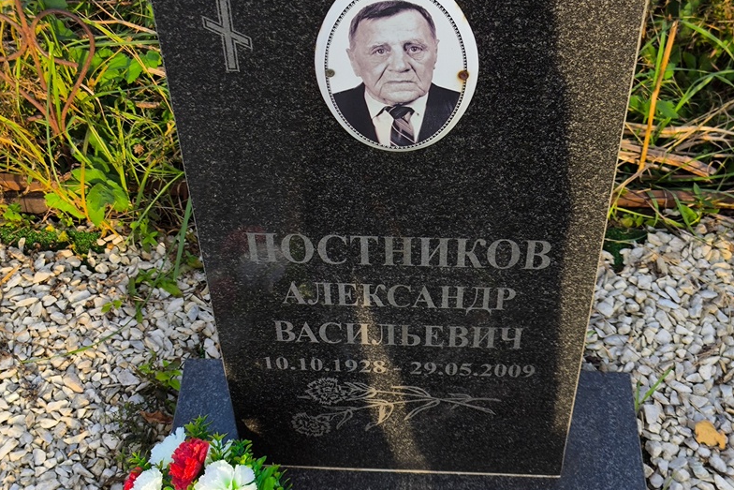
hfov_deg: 37.5
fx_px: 1081
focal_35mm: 53
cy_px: 261
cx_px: 365
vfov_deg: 25.5
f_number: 1.7
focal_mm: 4.71
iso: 50
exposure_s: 1/321
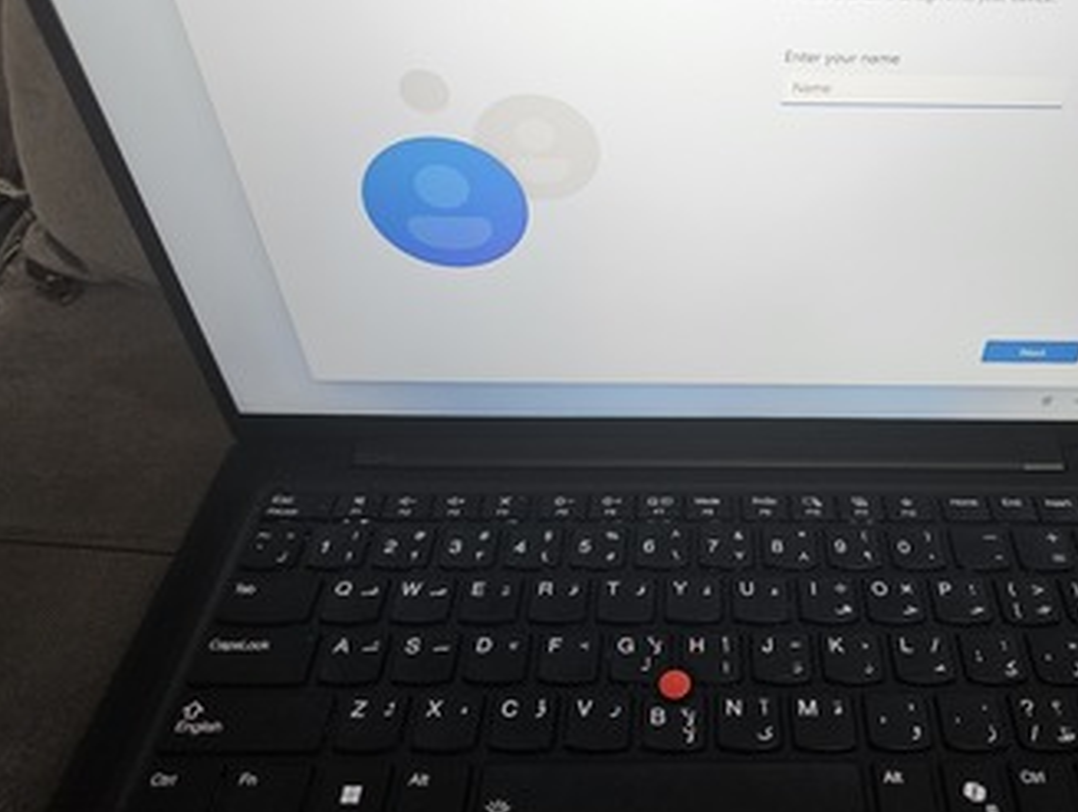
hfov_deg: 55.3
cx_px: 735
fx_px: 998
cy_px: 350
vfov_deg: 44.2
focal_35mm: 32
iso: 200
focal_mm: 6.3
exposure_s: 1/120
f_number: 1.7
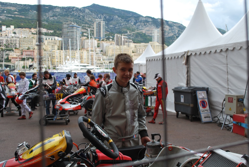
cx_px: 124
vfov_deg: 37.0
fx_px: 249
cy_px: 84
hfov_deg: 53.1
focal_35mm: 36
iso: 140
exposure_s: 1/125
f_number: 5.6
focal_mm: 24
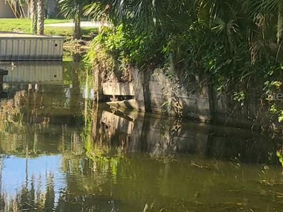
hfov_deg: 18.2
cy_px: 95
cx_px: -176
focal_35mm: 92
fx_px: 752
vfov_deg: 16.1
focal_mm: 4.25
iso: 50
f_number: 1.8
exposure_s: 1/1167
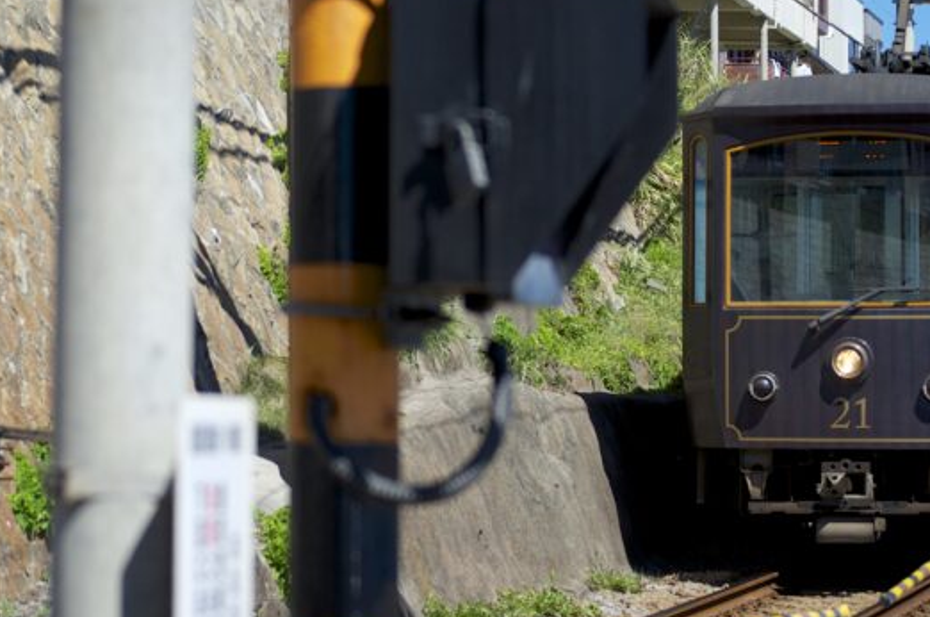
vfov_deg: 10.1
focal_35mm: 136
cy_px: 289
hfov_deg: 15.1
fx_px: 3502
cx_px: 388
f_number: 4
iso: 100
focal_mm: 55
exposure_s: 1/1500
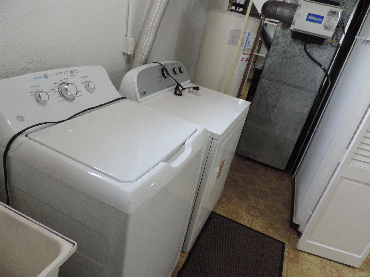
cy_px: 138
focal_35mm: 24
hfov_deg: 71.6
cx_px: 185
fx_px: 257
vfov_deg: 56.8
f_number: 3
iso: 400
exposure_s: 1/30
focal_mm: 4.3
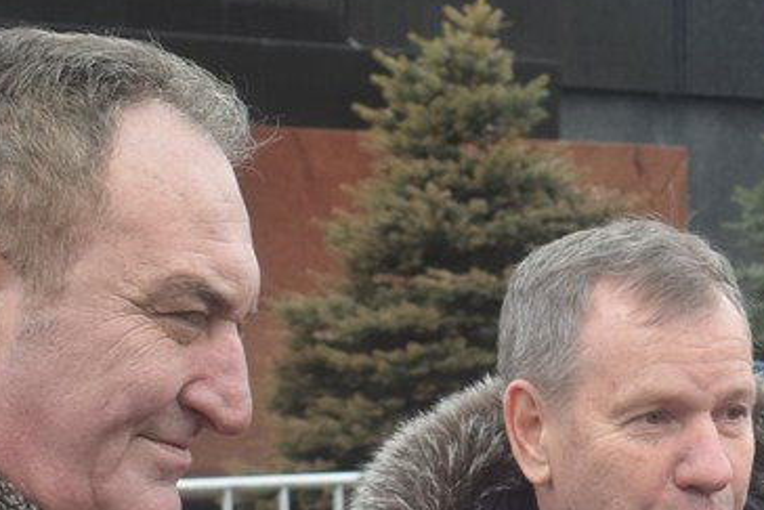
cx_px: 695
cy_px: 443
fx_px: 2420
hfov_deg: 17.7
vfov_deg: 12.0
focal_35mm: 114
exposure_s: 1/125
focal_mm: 24
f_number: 5.6
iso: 400
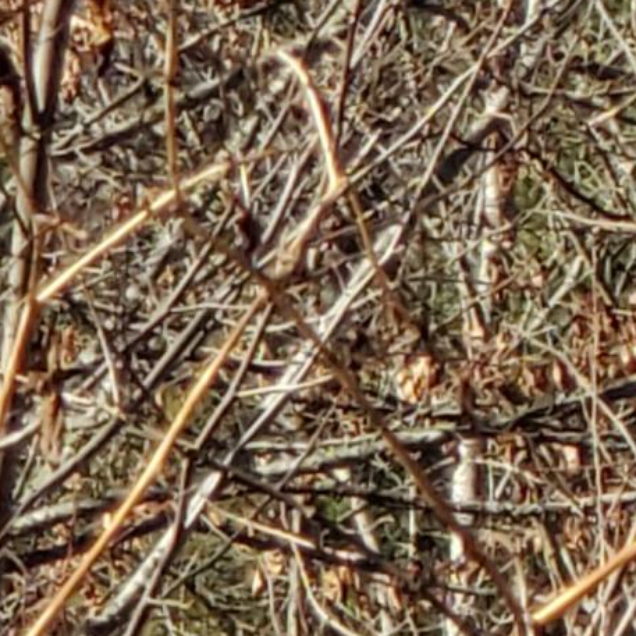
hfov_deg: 5.5
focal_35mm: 302
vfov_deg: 5.7
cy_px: -687
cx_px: 1671
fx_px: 6278
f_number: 2.4
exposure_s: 1/467
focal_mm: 6
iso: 50
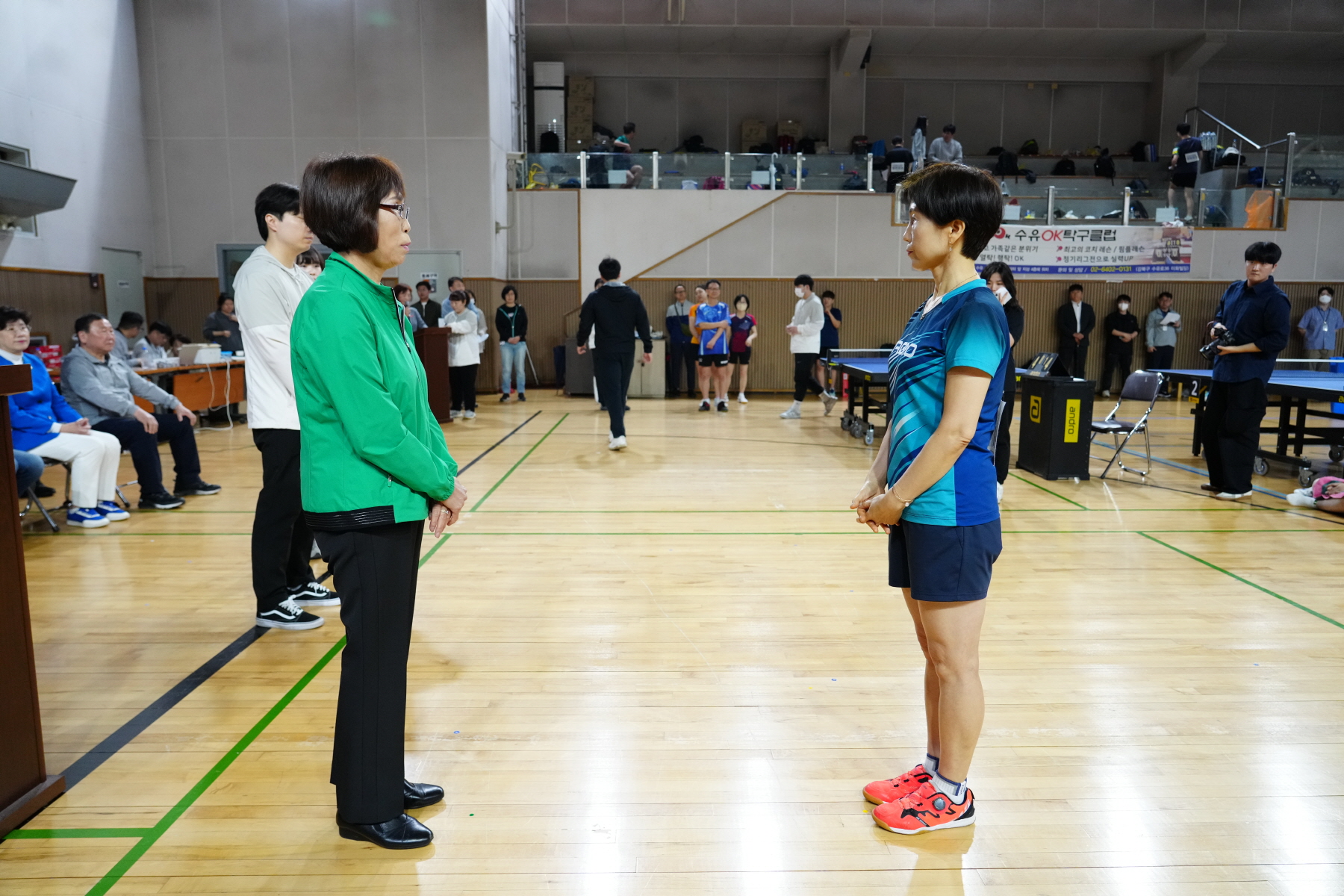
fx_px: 896
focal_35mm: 24
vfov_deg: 53.1
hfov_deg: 73.7
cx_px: 672
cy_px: 448
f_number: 4
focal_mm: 24
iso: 3200
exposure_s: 1/320
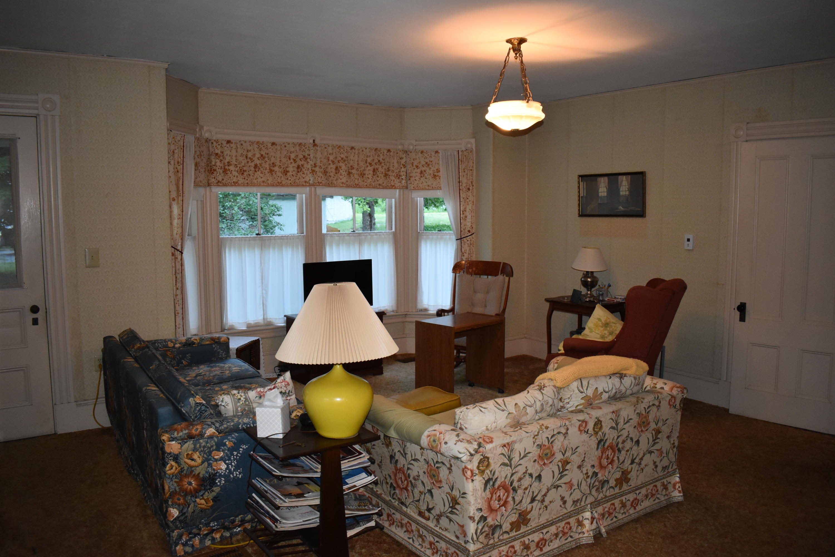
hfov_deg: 67.4
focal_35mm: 27
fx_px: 626
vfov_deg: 47.9
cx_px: 418
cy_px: 278
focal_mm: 18
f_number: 3.5
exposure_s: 1/80
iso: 1600
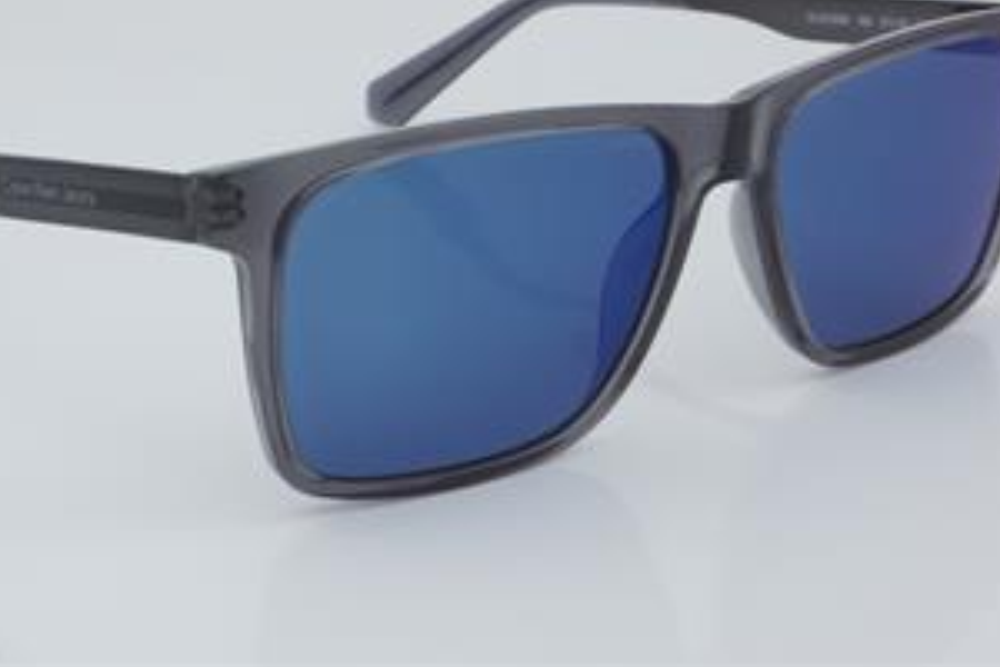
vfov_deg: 13.7
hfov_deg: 20.4
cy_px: 227
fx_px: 2778
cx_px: 410
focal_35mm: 100
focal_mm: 50
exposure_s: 1/4
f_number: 32
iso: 100
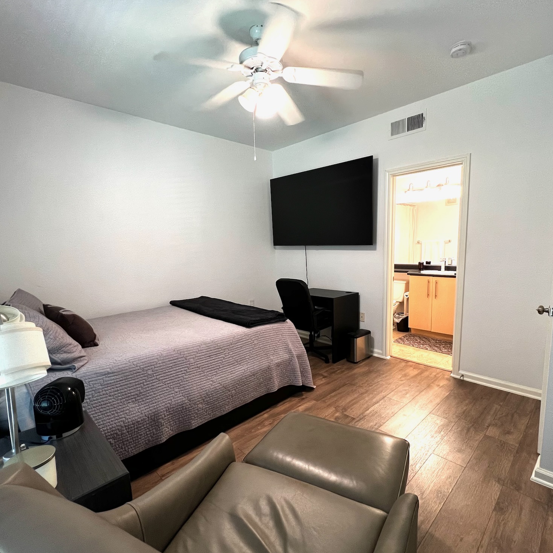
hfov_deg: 87.3
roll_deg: +1.8
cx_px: 295
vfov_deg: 87.4
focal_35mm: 16
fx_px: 289
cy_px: 287
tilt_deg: -7.7
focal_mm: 1.57
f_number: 1.8
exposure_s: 1/60
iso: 160
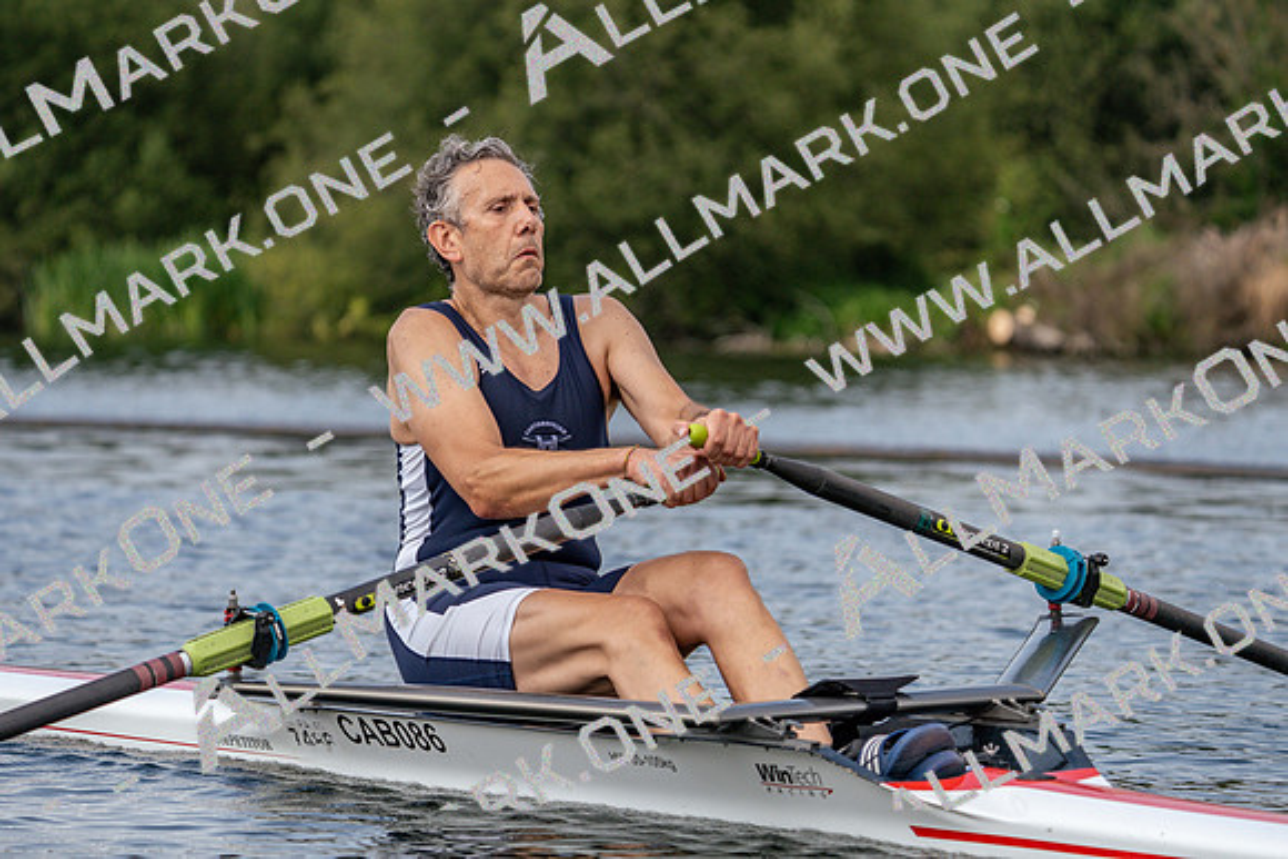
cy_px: 430
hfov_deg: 10.3
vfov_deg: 6.9
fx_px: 7157
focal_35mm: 200
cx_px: 644
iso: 400
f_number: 5.6
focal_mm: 200
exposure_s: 1/1600
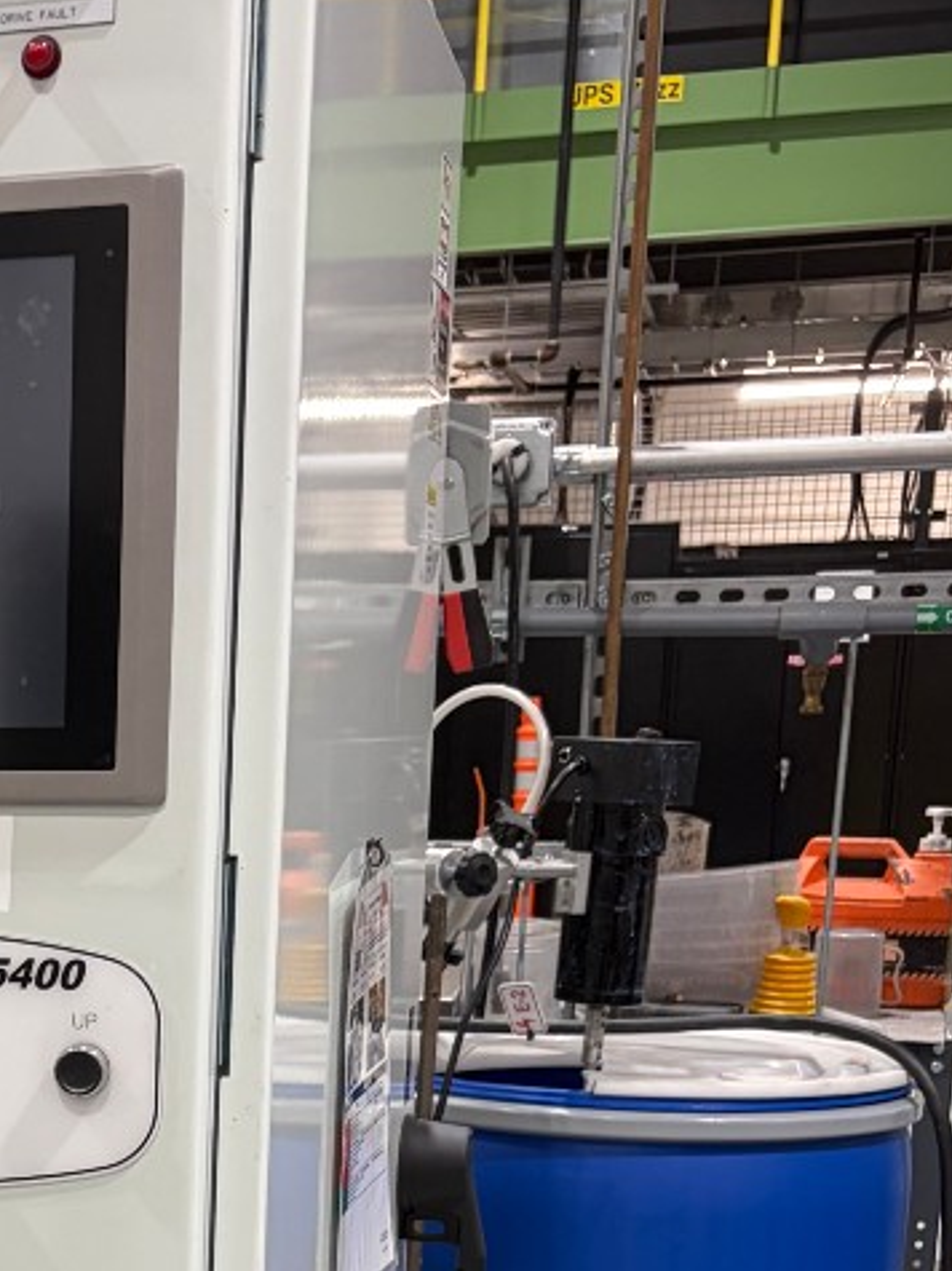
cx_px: -294
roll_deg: +0.5
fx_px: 2678
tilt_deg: -13.6
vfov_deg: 25.2
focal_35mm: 73
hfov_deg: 18.7
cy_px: 1306
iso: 80
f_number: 1.6
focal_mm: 5.96
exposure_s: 1/60
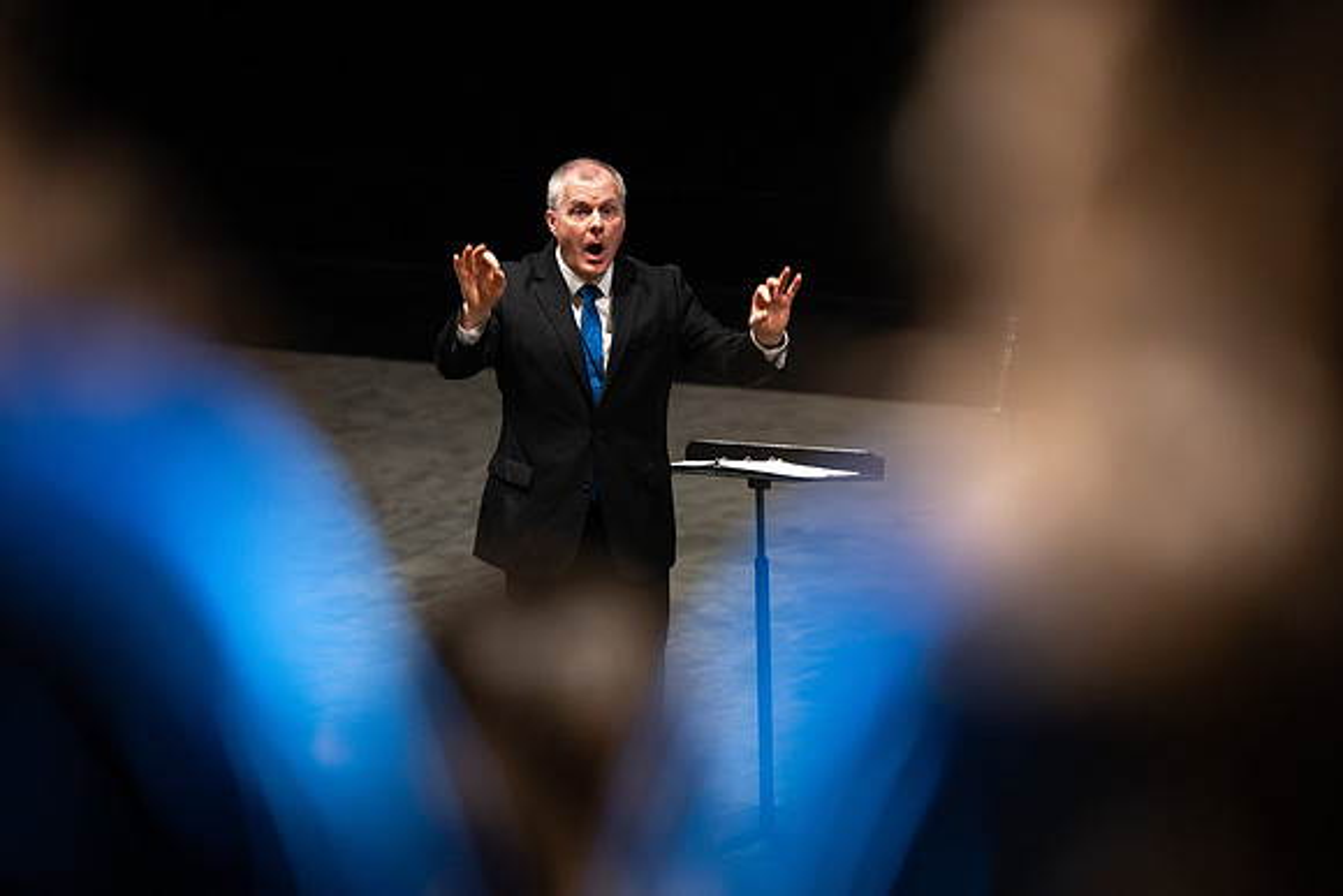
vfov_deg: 5.2
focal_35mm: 263
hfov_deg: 7.8
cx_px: 688
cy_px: 590
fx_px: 9820
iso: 4000
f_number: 2.8
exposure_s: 1/200
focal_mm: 200
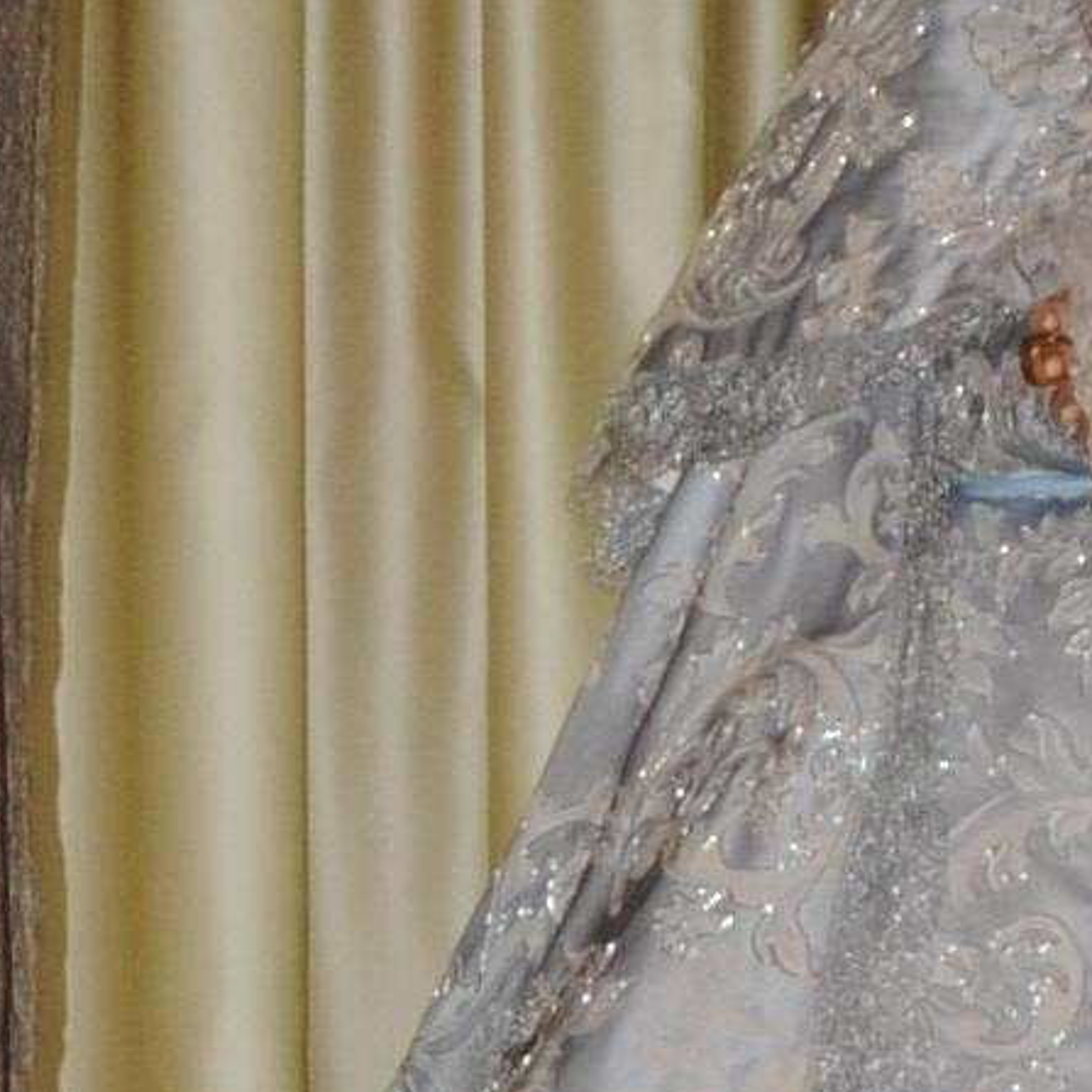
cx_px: 1214
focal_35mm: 608
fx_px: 21688
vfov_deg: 2.9
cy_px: 1400
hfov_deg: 2.9
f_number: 5.6
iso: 200
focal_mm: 55
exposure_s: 1/60
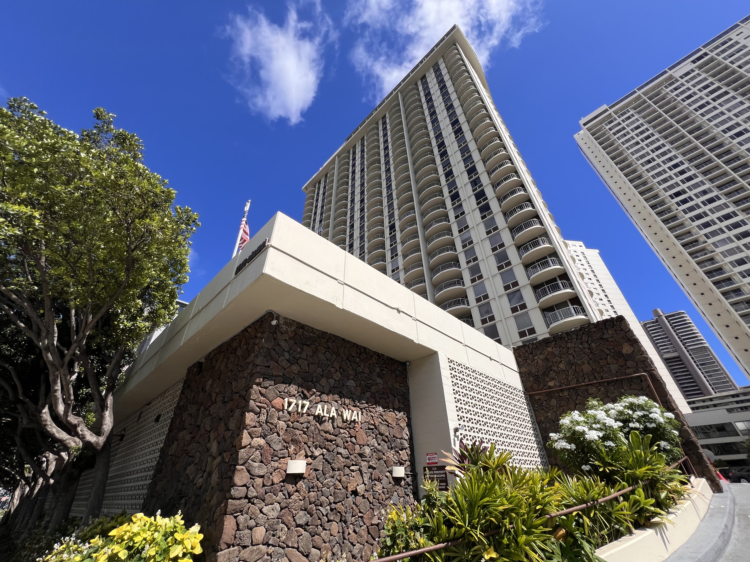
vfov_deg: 89.9
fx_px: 282
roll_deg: +2.7
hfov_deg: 106.2
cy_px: 281
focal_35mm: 13
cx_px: 375
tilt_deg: +37.1
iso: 32
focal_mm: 1.57
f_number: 1.8
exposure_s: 1/2421
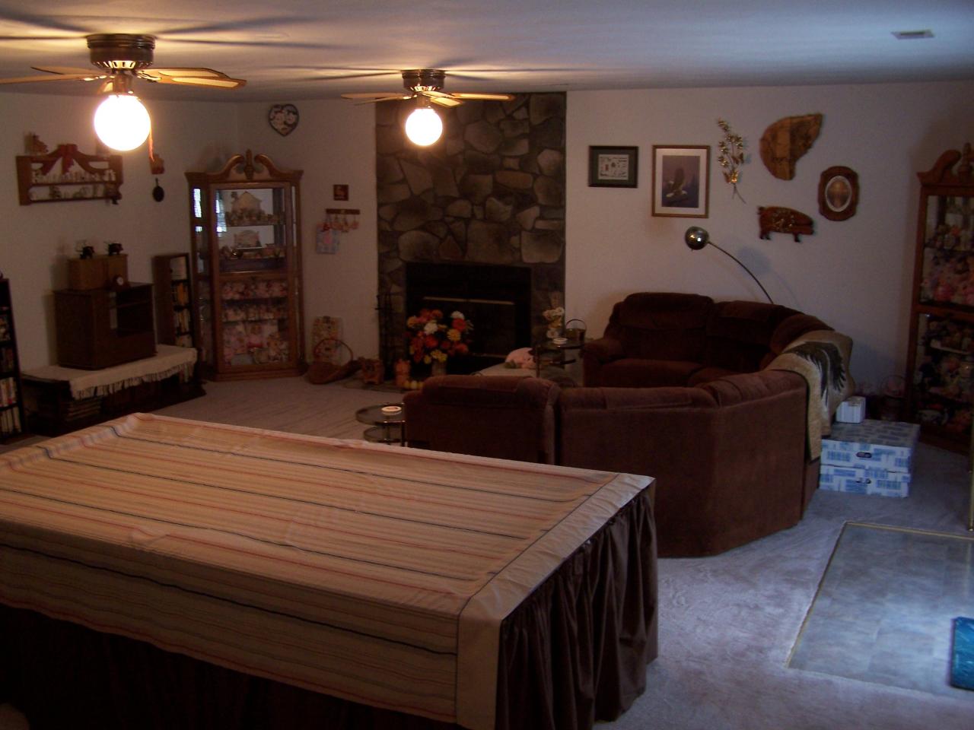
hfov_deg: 49.0
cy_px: 365
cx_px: 487
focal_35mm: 38
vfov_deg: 37.7
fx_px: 1069
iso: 140
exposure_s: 1/8
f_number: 2.8
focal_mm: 6.3
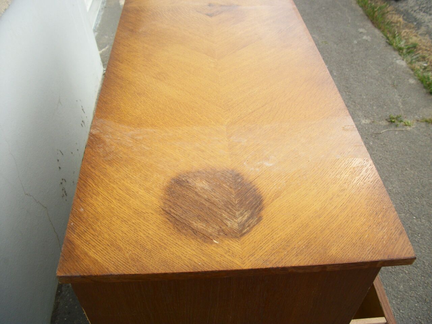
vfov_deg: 44.2
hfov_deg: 56.8
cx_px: 216
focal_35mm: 32
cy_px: 162
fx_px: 399
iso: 80
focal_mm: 5.7
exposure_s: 1/80
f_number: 8.8
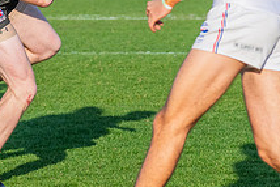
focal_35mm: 468
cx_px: 39
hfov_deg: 4.4
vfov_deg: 2.9
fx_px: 3642
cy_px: 3
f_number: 9
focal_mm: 170
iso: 800
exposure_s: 1/1250
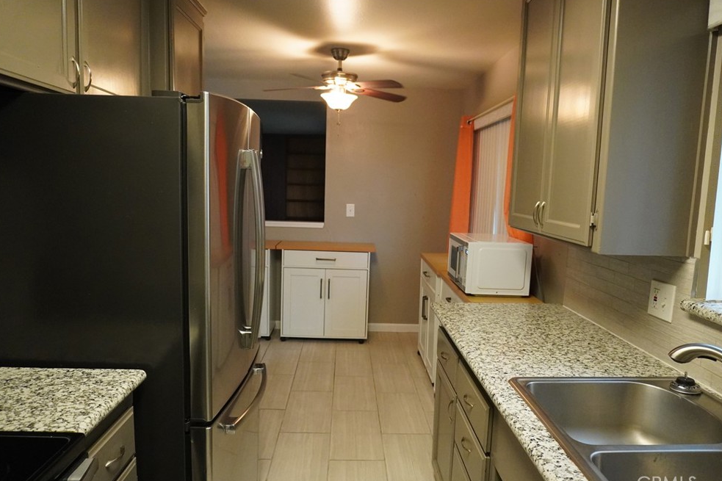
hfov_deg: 71.5
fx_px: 501
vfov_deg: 51.3
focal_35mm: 25
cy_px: 243
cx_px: 367
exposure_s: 1/160
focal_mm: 16
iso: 4000
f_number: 3.5
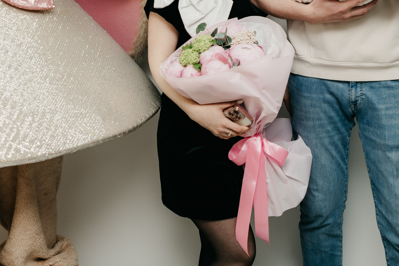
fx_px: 809
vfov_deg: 17.8
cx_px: 243
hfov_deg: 27.6
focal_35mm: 73
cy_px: -49
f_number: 4
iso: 160
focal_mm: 29
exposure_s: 1/160
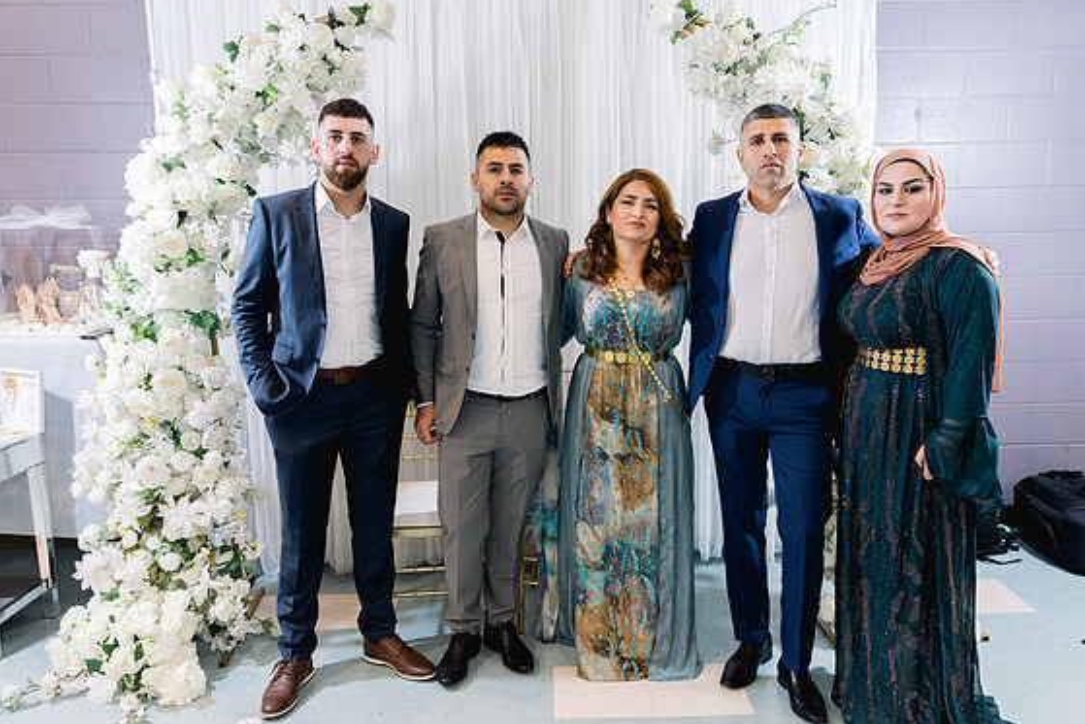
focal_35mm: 28
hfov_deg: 65.4
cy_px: 358
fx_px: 844
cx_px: 561
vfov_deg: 46.4
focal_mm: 27
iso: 800
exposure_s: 1/160
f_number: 2.8
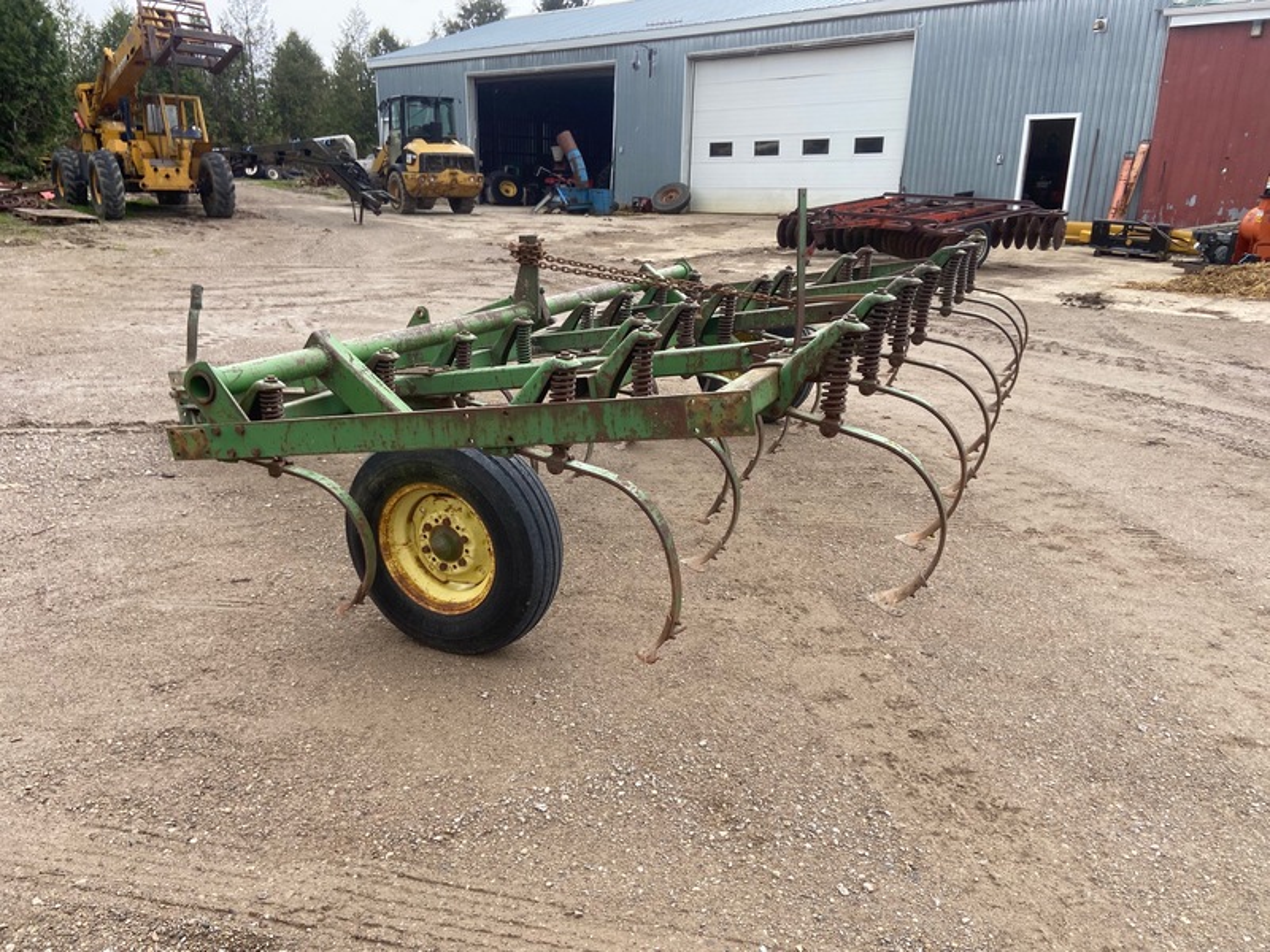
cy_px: 476
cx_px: 635
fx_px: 954
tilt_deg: -19.7
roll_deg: -1.7
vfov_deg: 53.1
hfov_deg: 67.3
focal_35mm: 26
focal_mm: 4.25
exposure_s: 1/640
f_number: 1.8
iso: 32
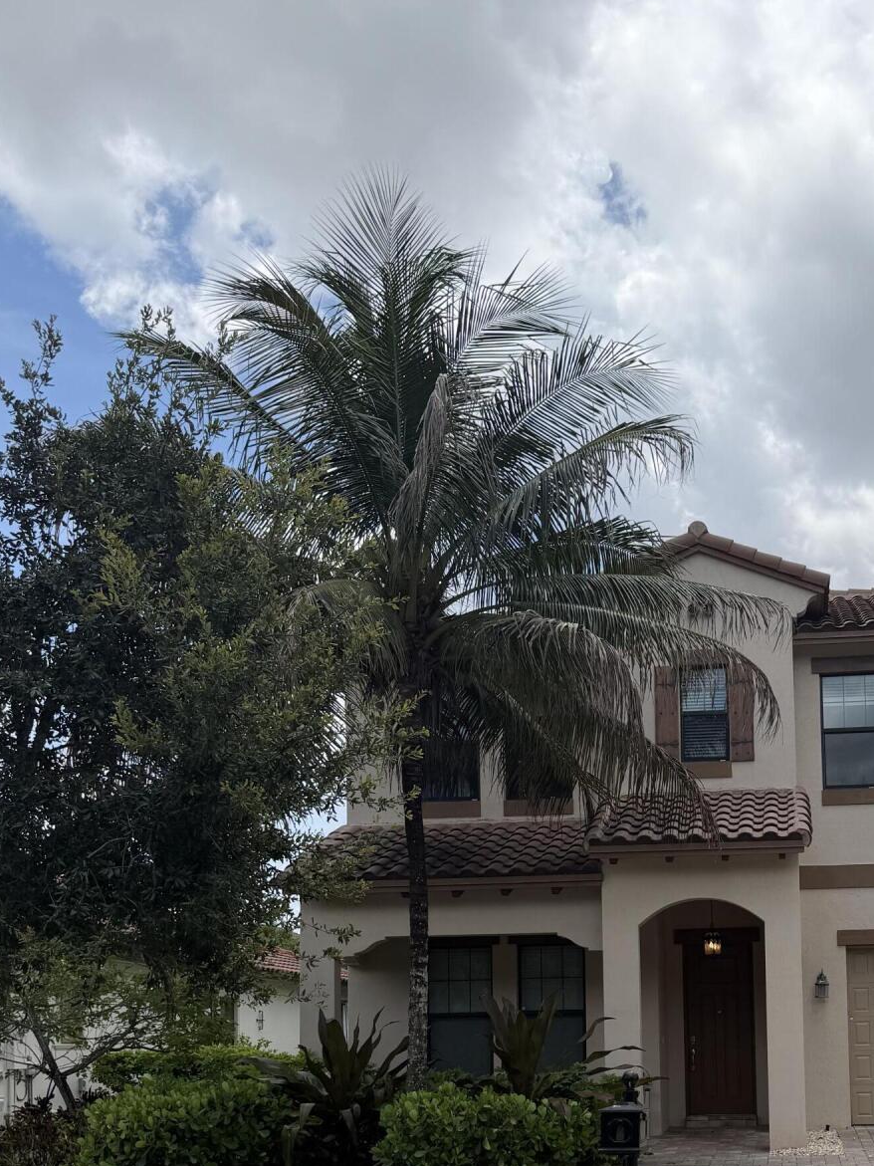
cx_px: 724
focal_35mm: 41
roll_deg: +2.0
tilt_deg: +3.8
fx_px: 1380
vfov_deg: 43.4
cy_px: 948
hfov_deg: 33.9
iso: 80
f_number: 1.78
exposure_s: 1/5319
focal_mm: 6.76
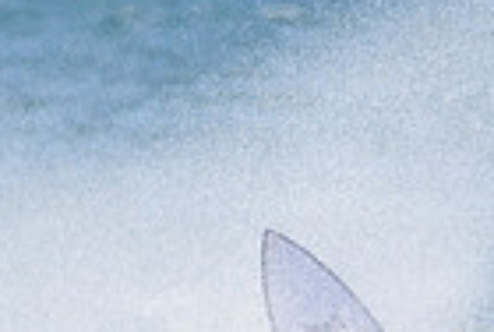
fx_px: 42671
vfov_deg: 0.4
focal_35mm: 3103
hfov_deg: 0.7
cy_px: 553
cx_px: 536
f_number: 5.6
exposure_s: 1/2000
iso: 220
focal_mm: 500
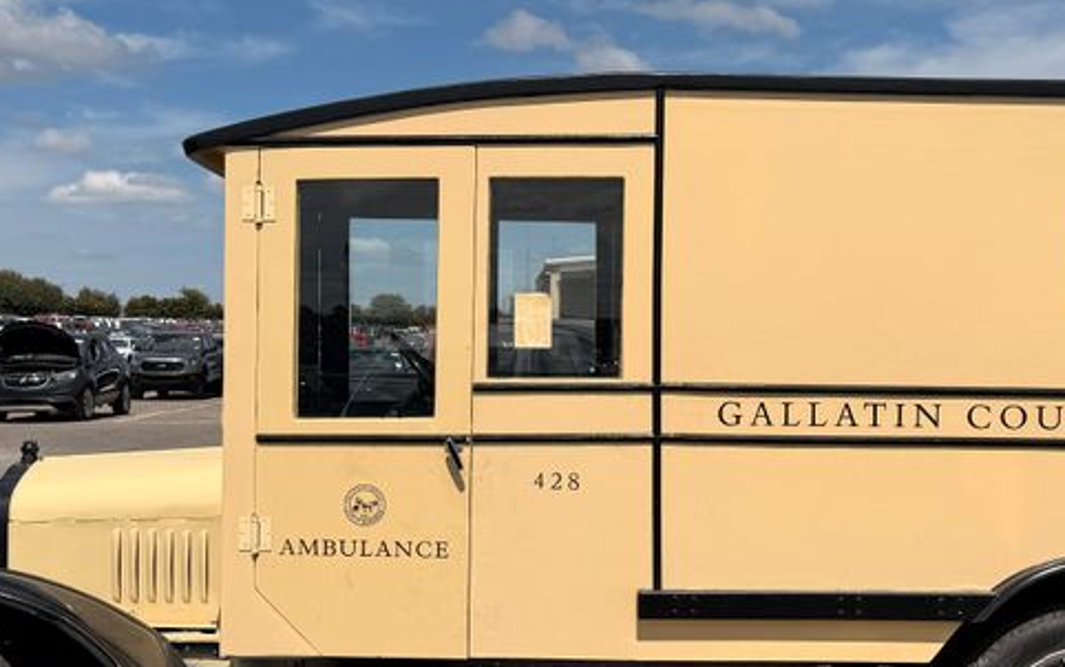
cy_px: 373
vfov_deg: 24.0
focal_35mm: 54
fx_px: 1568
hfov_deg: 37.4
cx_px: 623
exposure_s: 1/11905
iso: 80
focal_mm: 6.76
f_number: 1.78
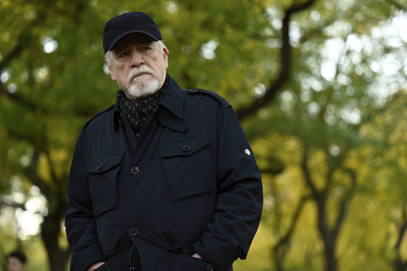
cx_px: 204
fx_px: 1017
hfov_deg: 22.6
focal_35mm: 90
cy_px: 136
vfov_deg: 15.2
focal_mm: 90
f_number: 2.8
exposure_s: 1/250
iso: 5000
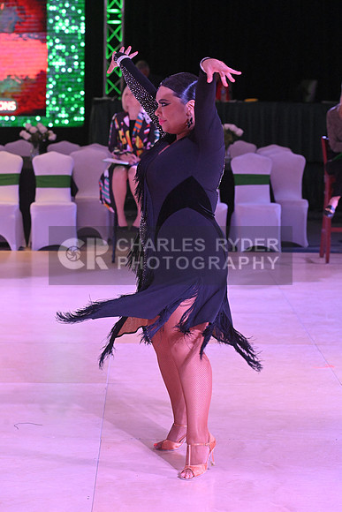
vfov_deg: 20.0
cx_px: 171
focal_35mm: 102
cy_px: 256
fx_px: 1453
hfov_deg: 13.4
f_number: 6.3
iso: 5000
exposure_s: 1/400
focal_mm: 102
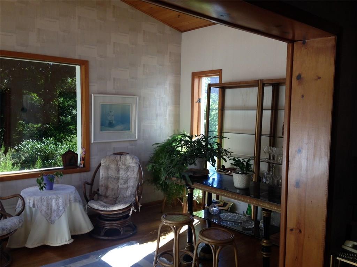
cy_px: 134
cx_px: 178
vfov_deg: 42.9
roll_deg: -2.2
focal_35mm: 33
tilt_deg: -4.6
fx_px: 340
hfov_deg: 55.4
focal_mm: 4.12
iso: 64
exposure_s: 1/120
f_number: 2.4
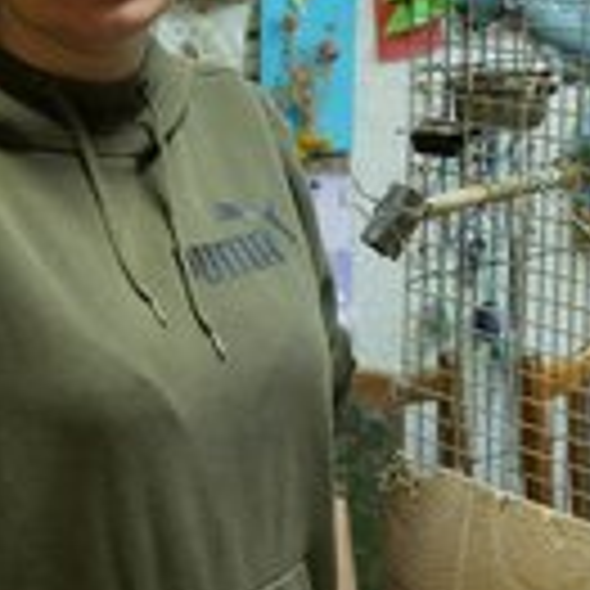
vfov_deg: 19.0
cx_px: 243
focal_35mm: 91
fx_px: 1755
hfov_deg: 19.1
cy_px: 182
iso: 2000
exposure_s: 1/60
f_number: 5
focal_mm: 35
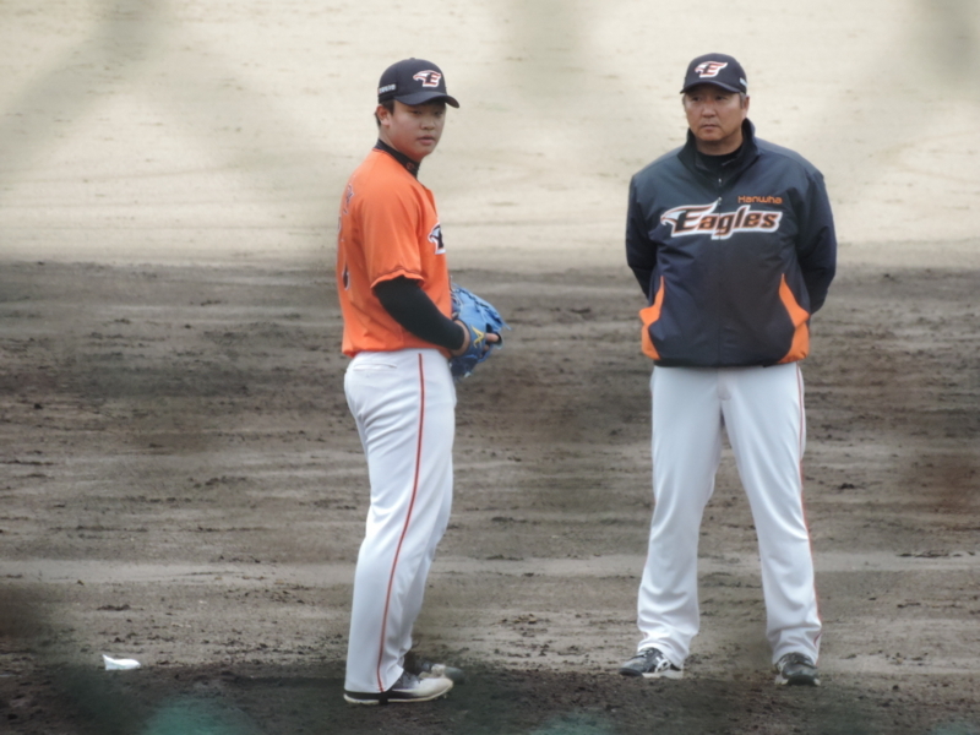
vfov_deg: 3.0
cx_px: 490
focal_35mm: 500
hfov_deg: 4.0
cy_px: 368
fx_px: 14155
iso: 360
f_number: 4.9
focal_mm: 89.1
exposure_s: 1/250
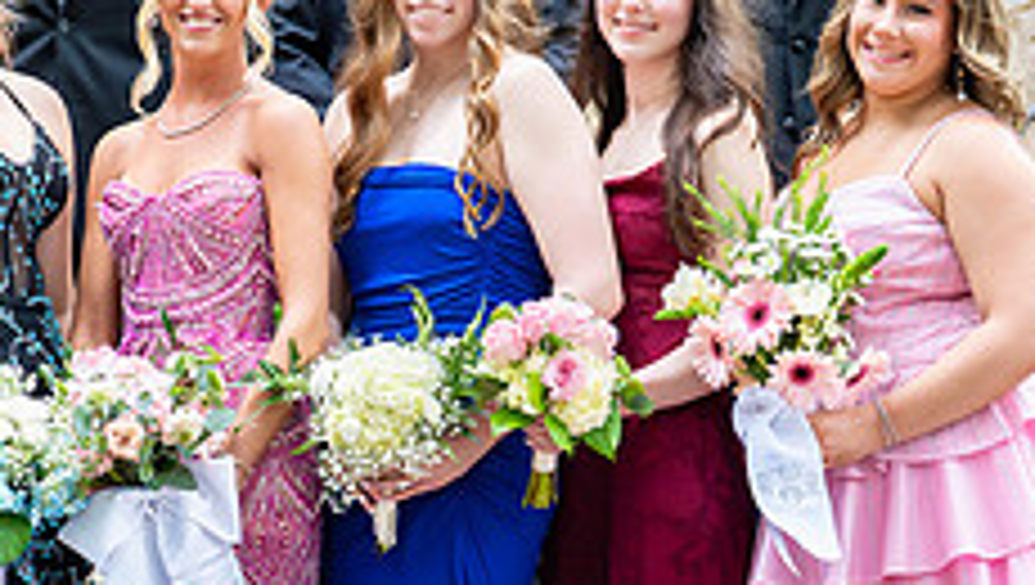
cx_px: 152
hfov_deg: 12.6
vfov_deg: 7.2
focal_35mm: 170
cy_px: 351
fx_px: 4671
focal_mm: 50
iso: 1000
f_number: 2.8
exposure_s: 1/500
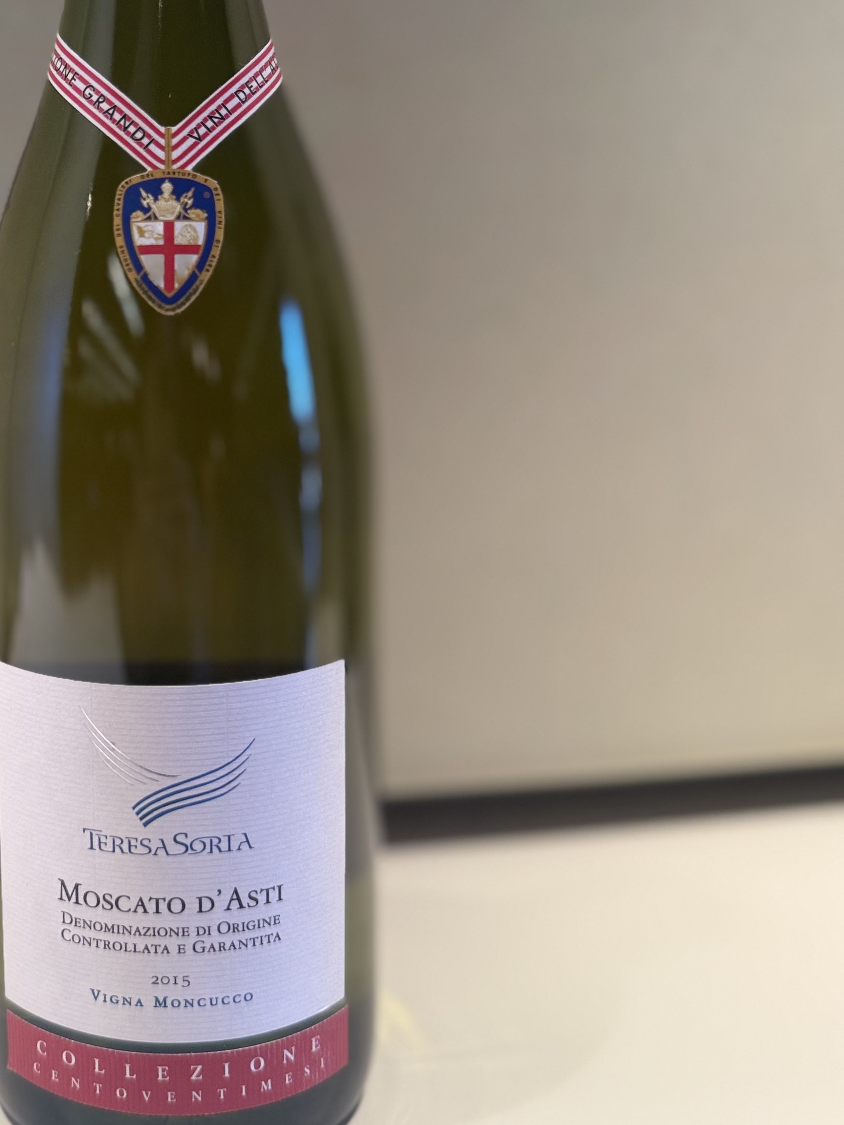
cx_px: 165
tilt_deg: -6.7
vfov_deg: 45.2
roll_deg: +0.1
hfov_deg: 34.0
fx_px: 1333
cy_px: 393
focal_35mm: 41
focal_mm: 6.76
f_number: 1.78
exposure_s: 1/100
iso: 125
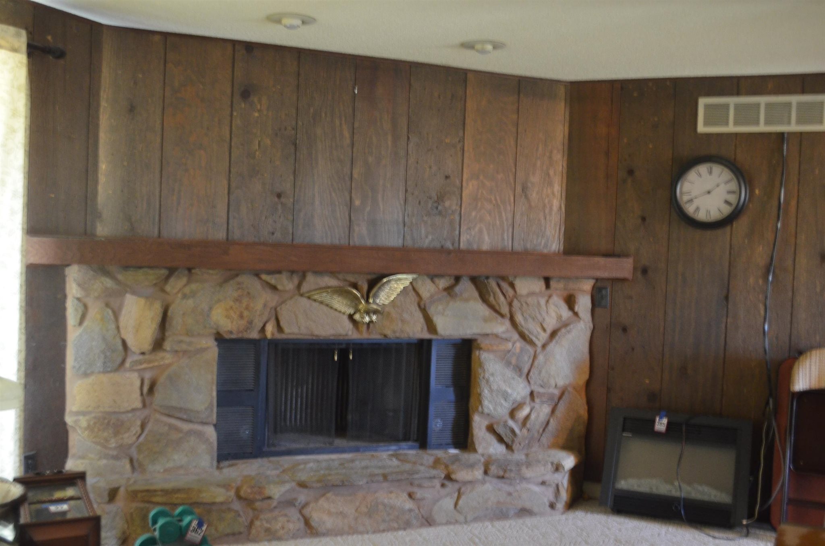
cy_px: 273
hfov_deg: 53.2
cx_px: 412
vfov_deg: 36.7
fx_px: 823
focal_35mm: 36
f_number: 4
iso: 1600
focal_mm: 24
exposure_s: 1/10
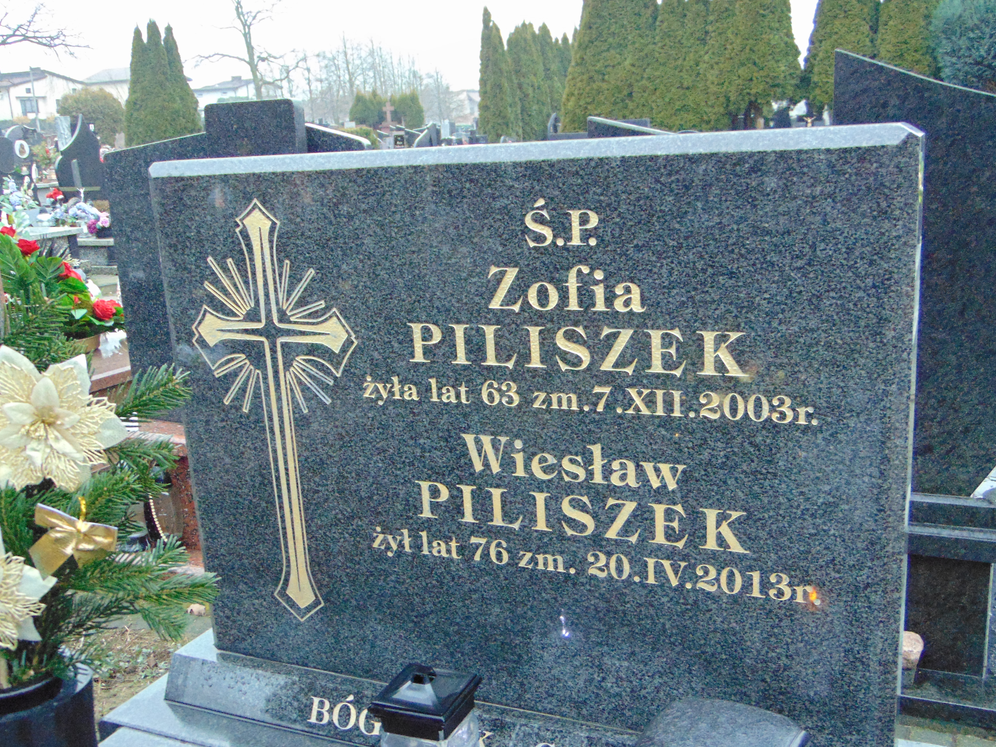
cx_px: 487
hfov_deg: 49.0
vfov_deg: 37.6
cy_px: 429
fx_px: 1093
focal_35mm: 38
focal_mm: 5.8
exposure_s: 1/20
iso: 500
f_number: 3.2
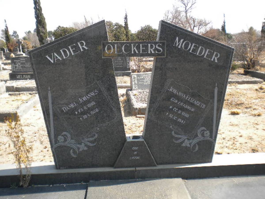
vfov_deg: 40.7
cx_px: 132
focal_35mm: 35
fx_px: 268
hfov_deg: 52.6
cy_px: 100
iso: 80
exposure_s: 1/192
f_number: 4.6
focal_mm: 6.3
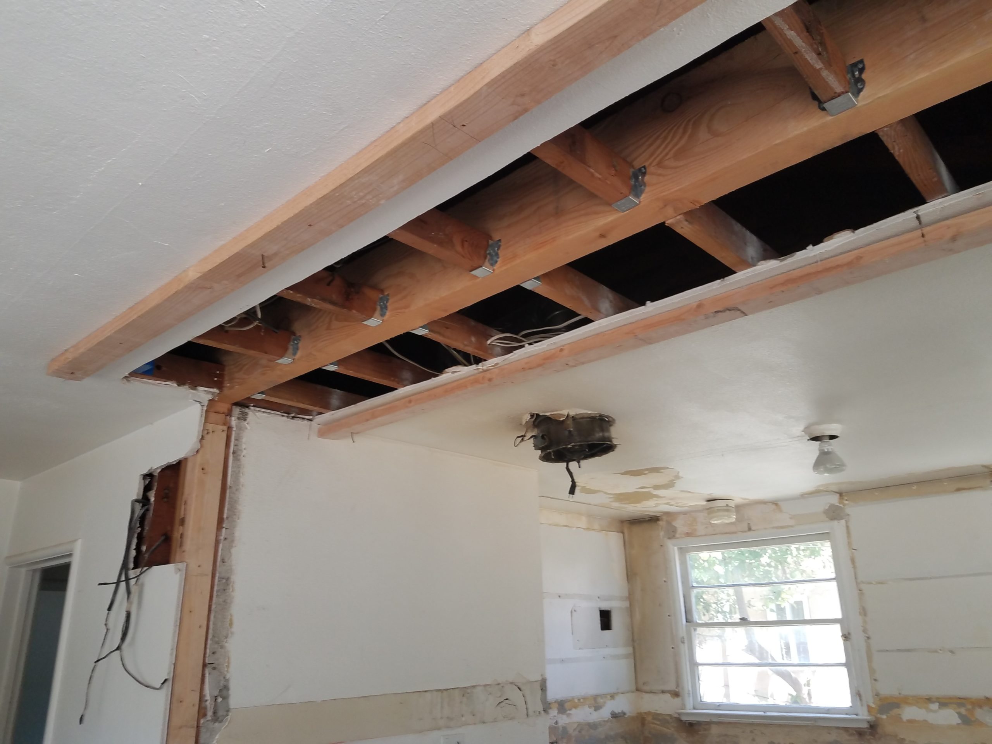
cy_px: 372
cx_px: 496
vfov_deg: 53.1
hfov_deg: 67.3
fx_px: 745
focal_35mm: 26
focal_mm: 4.2
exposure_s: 1/120
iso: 64
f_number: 1.7
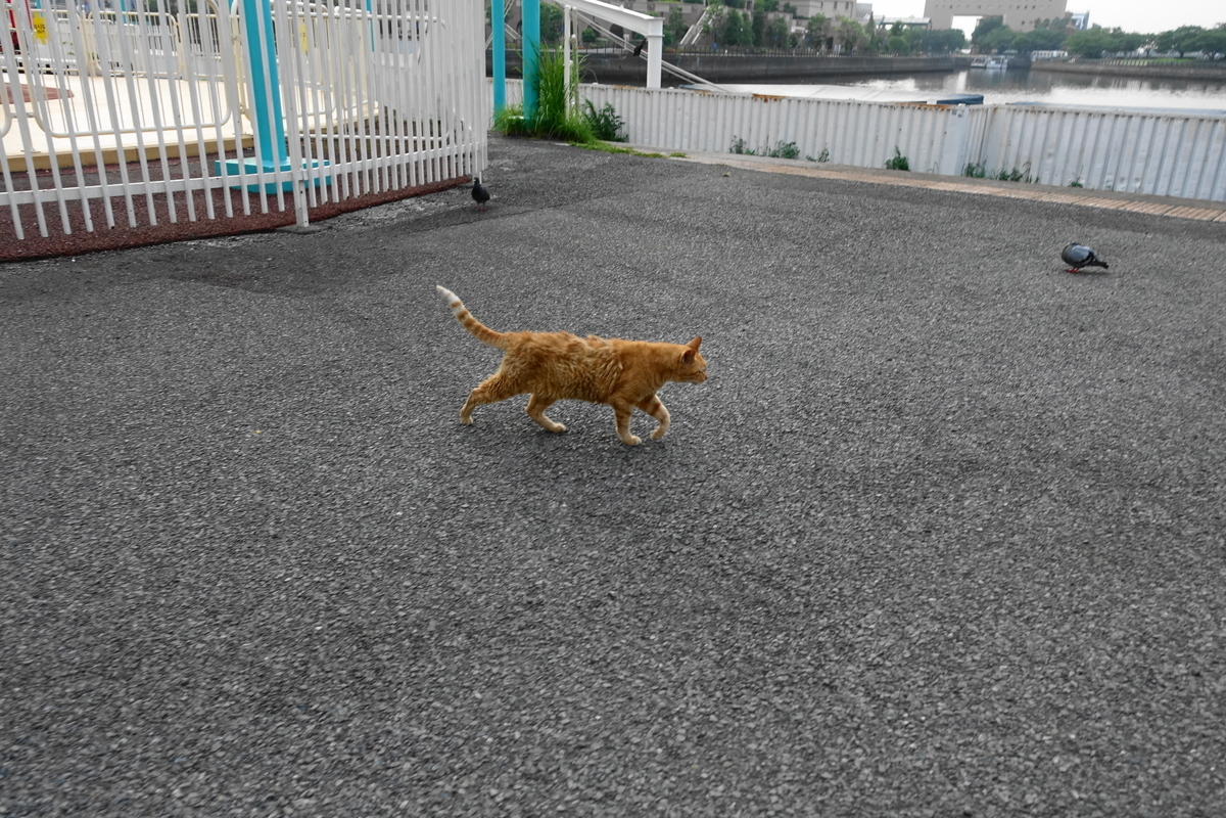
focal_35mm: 24
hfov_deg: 73.7
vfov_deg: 53.1
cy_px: 409
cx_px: 613
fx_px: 817
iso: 400
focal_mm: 8.8
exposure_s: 1/250
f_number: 2.8
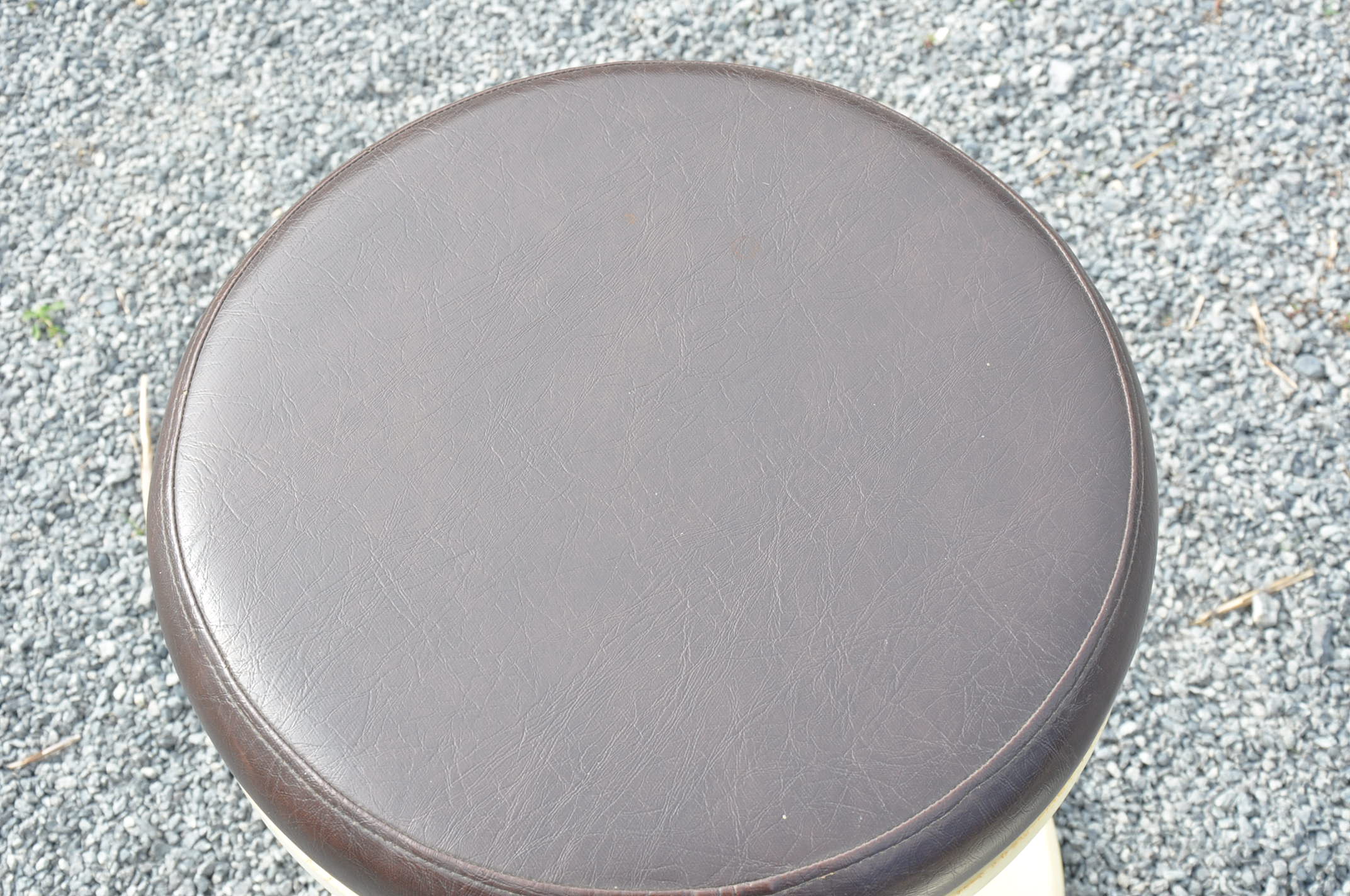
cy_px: 448
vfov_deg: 18.9
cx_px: 675
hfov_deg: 28.1
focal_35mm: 72
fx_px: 2697
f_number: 9.5
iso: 320
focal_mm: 48
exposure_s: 1/90
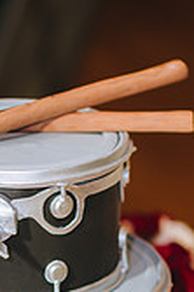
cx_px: 31
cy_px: 308
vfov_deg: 8.9
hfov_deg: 6.0
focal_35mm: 229
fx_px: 1855
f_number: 1.8
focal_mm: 85
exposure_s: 1/320
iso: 1250
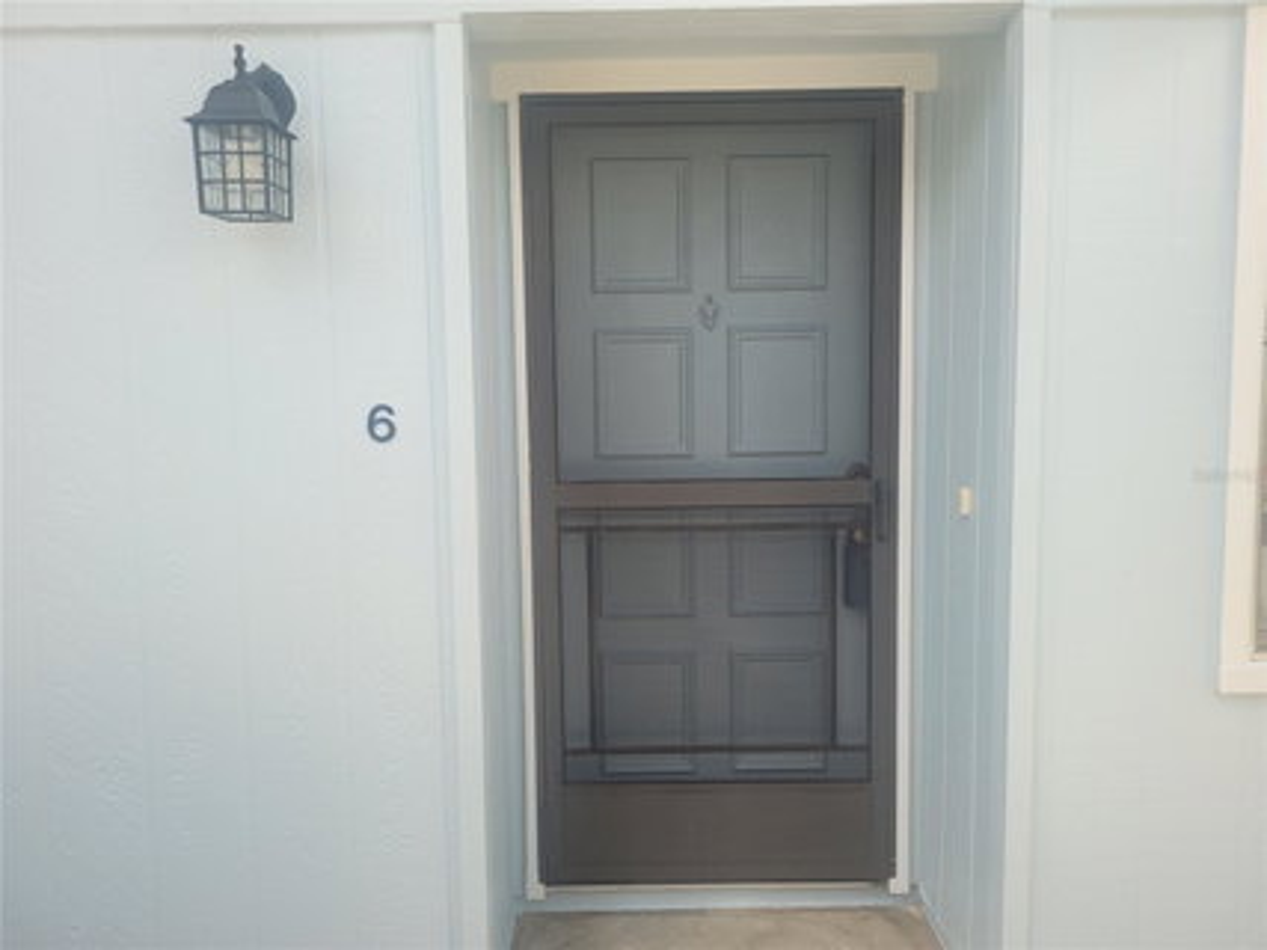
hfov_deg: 67.3
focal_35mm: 26
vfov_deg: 53.0
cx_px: 634
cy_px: 475
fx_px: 951
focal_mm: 5.4
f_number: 1.8
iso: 40
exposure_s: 1/519
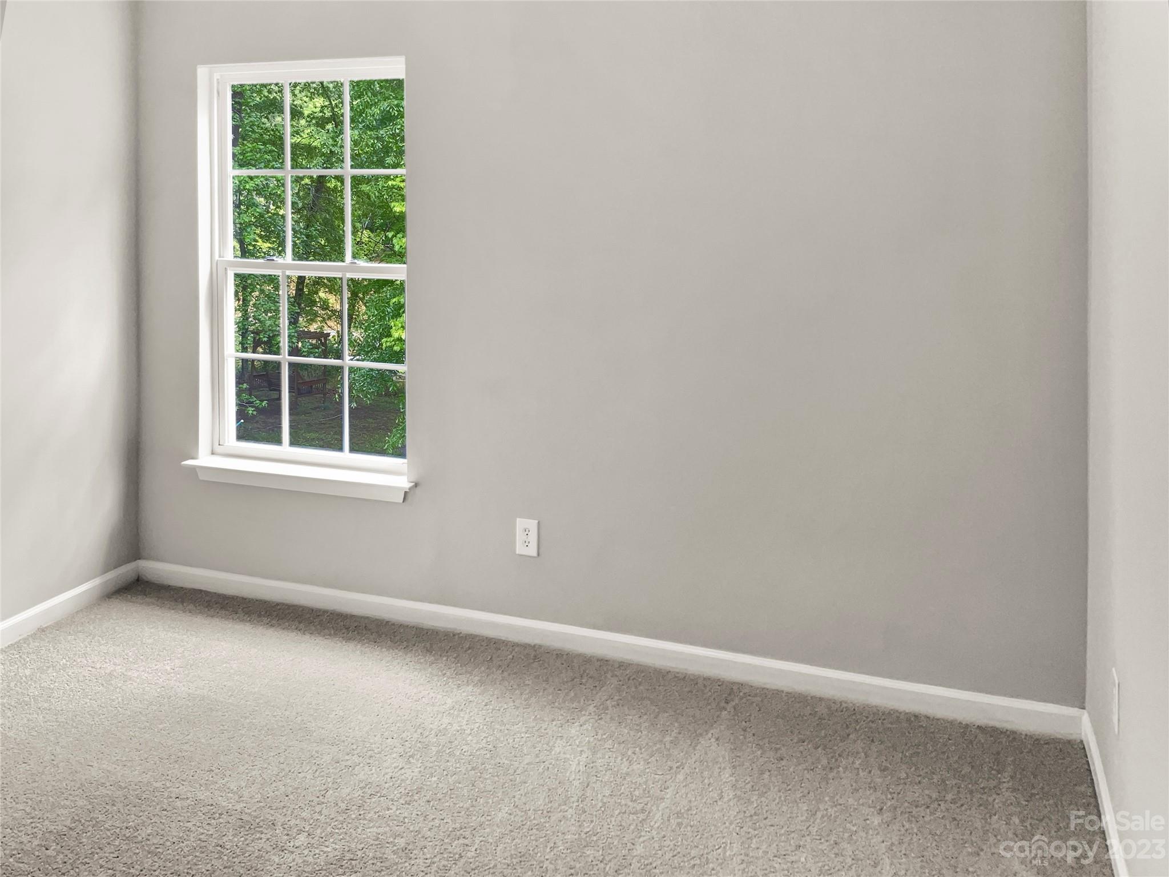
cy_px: 438
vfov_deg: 48.2
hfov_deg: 61.7
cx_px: 584
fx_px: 979
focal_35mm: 29
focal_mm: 3
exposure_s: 1/60
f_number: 1.8
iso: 50
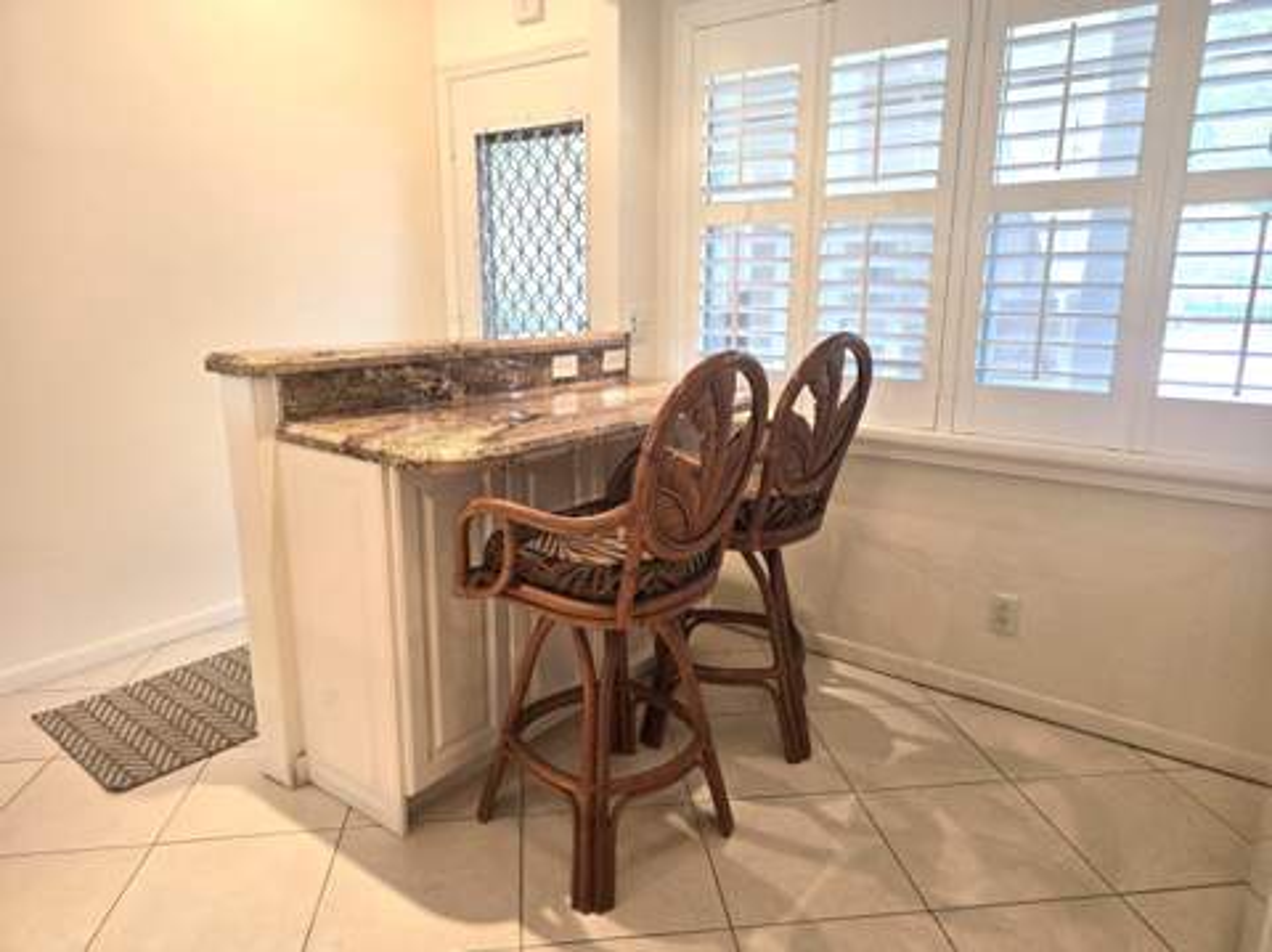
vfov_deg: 58.8
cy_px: 476
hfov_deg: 74.0
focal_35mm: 23
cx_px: 636
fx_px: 844
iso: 80
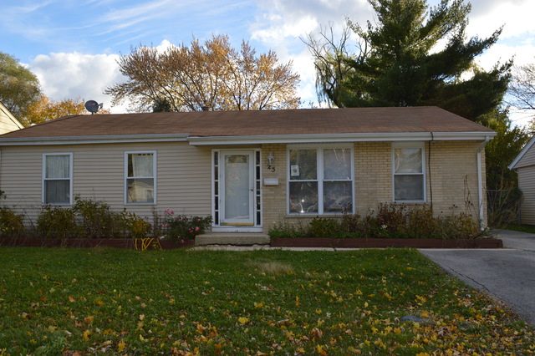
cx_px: 268
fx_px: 446
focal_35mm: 30
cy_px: 178
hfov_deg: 62.0
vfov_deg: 43.6
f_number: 6.3
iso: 100
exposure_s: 1/200
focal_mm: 20
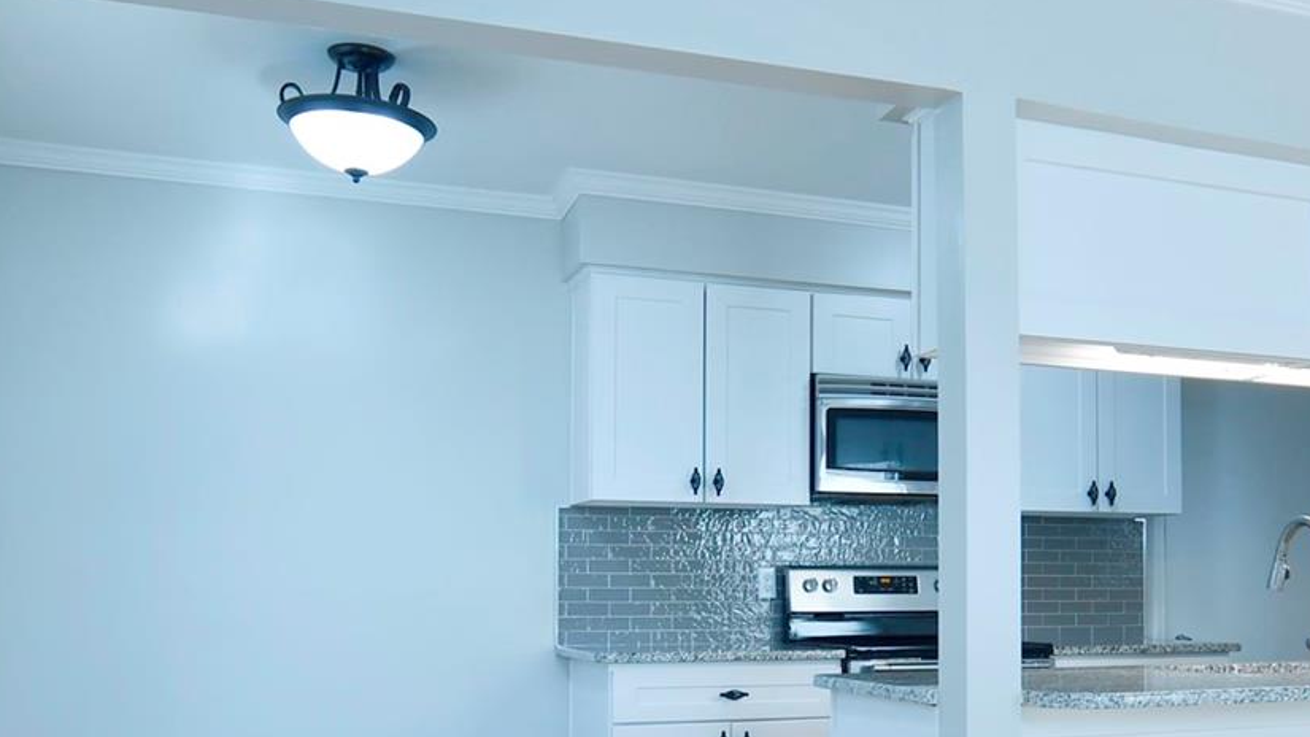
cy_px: 541
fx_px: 1355
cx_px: 870
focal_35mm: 39
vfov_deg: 30.0
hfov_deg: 50.7
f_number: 4
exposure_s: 1/50
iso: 100
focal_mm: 10
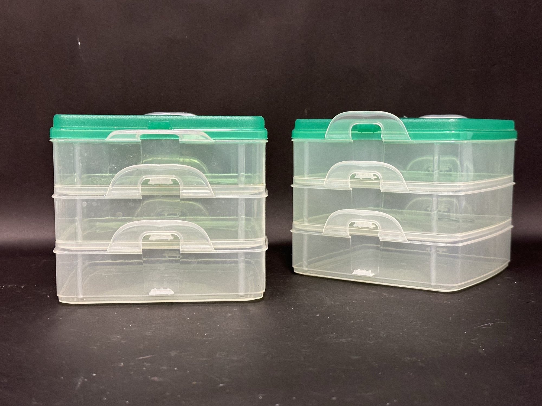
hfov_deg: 39.7
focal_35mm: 48
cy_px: 203
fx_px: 752
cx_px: 271
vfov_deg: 30.3
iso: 250
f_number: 1.78
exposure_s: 1/60
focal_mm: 6.86
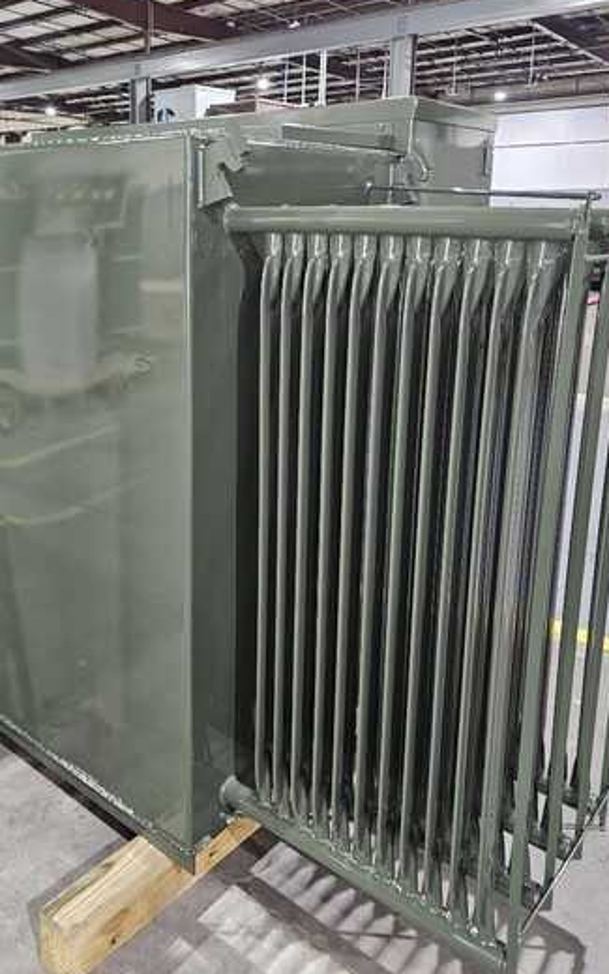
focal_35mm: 30
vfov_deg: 62.4
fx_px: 797
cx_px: 210
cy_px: 393
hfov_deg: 41.4
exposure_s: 1/24
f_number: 1.7
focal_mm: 6.3
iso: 640
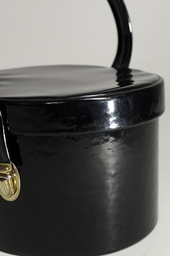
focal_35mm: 73
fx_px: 518
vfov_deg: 27.7
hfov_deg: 18.6
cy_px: 104
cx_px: 64
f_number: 4.5
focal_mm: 32
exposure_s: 1/100
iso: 400
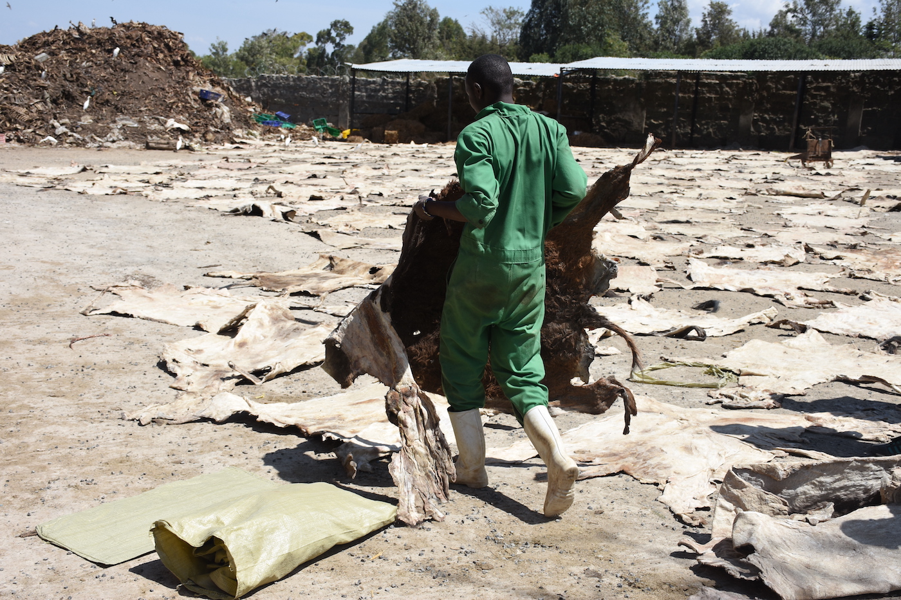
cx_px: 450
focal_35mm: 45
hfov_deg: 43.6
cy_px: 300
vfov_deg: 29.9
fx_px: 1126
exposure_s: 1/500
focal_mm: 30
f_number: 7.1
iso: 125
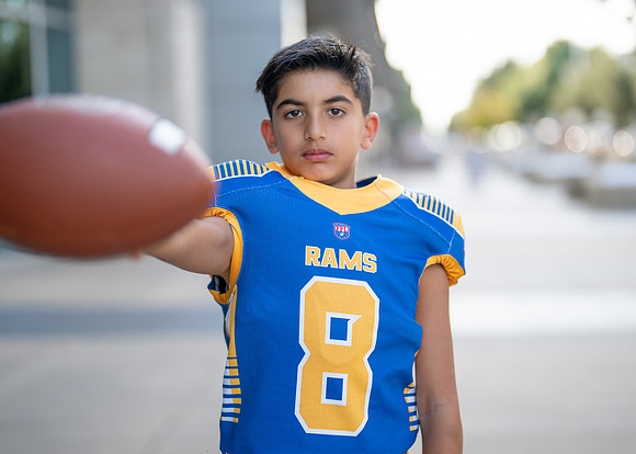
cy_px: 200
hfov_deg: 30.7
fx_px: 1157
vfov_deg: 22.2
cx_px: 331
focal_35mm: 64
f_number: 1.2
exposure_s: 1/1600
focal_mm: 50
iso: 125
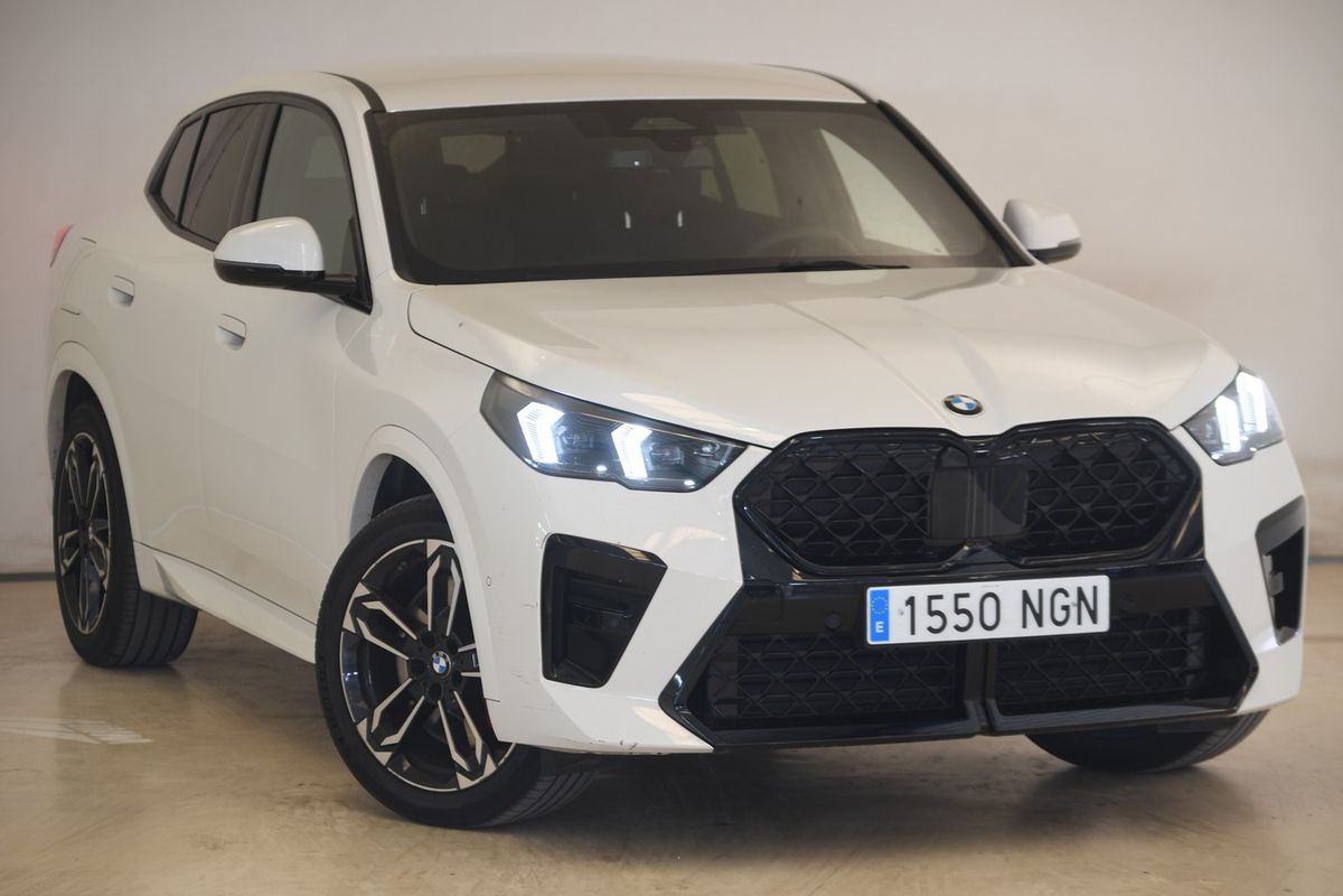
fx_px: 4588
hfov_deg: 16.7
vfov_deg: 11.1
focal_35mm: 123
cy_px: 448
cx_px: 672
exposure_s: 1/8
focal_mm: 82
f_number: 4.2
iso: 100
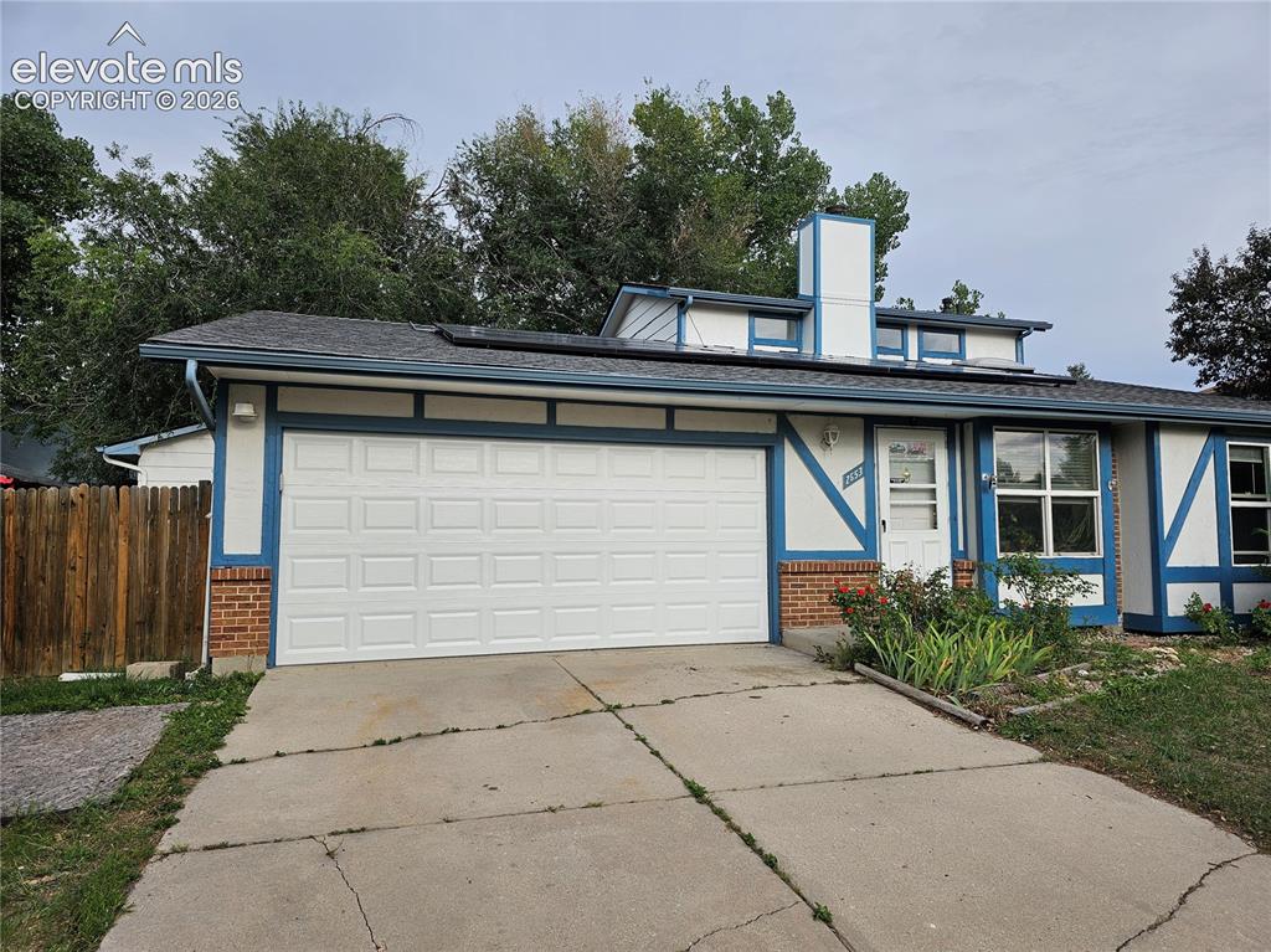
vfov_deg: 58.8
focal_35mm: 23
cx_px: 636
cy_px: 476
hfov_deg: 74.0
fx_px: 844
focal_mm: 6.3
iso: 10
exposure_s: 1/411
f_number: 1.7
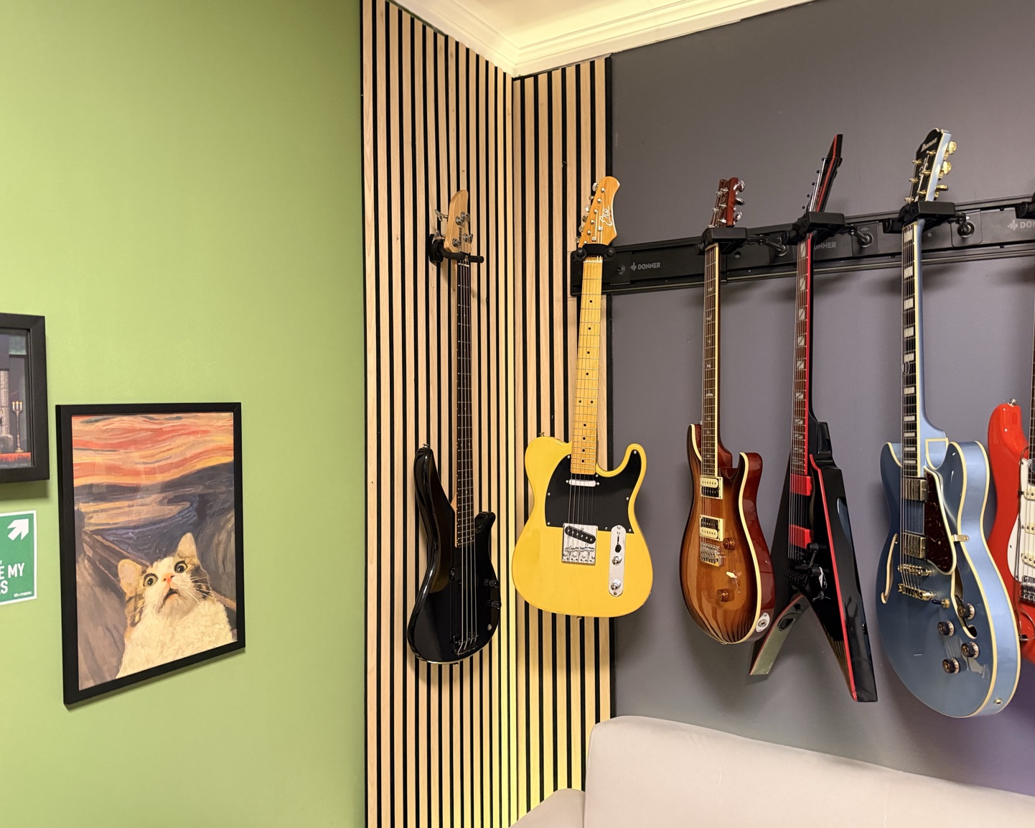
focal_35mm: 26
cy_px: 410
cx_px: 520
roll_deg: +1.0
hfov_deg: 66.0
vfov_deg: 54.9
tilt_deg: -0.1
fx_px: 796
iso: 800
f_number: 1.78
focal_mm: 6.76
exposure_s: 1/50
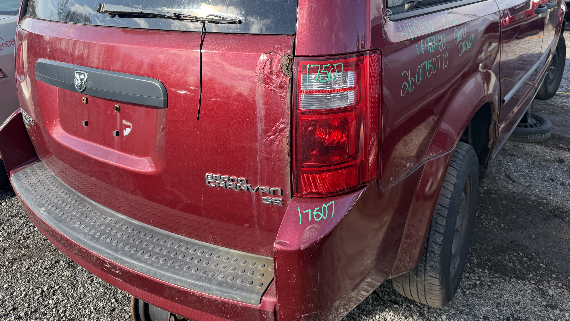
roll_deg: +1.3
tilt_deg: -16.5
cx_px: 305
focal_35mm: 29
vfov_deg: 39.3
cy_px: 88
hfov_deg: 66.0
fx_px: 438
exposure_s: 1/1437
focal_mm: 6.76
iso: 100
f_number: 1.78
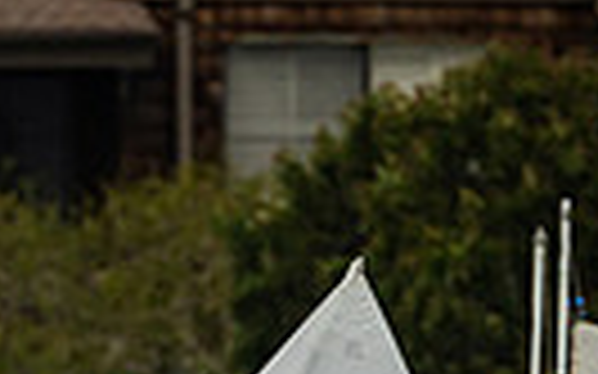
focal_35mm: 1963
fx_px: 31978
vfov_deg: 0.7
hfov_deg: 1.1
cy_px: 721
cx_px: -463
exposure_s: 1/5000
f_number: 5.6
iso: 320
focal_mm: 400
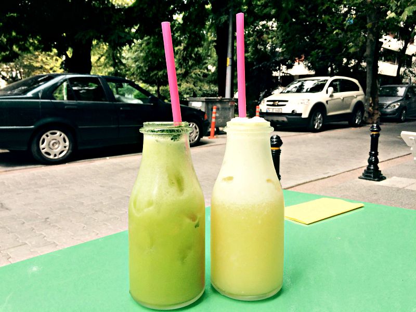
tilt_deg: -8.1
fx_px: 349
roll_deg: -2.2
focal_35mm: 29
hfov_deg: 61.7
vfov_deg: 48.2
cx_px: 208
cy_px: 156
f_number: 2.2
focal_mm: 4.15
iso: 32
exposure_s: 1/554
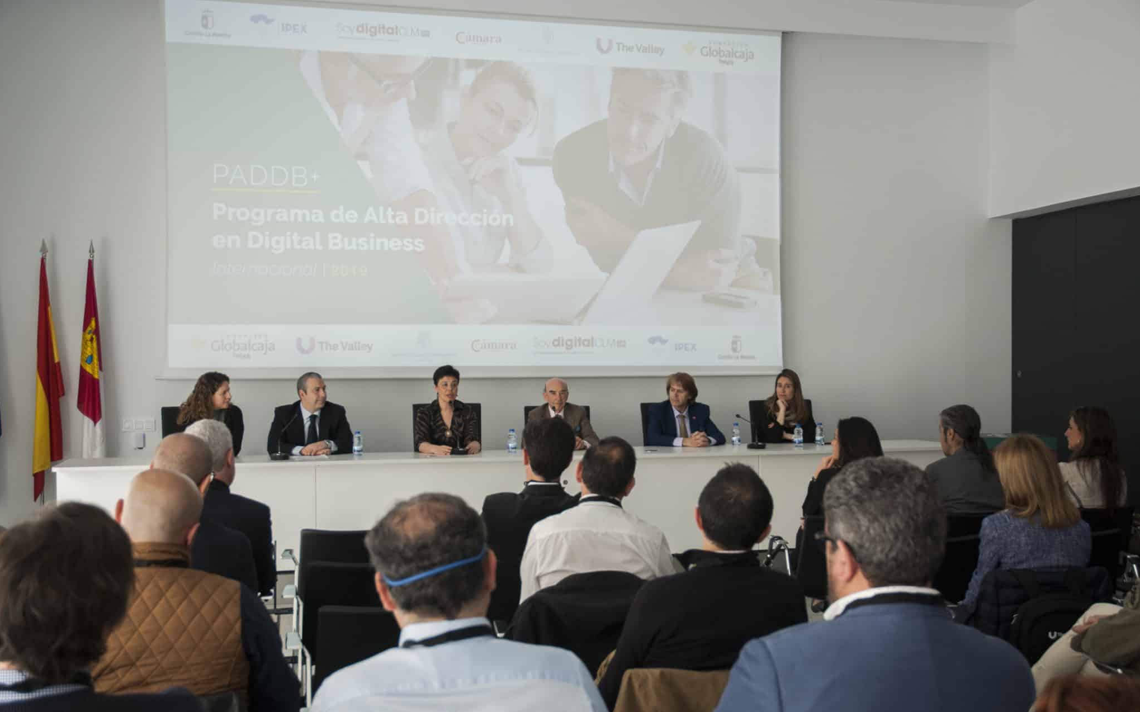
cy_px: 383
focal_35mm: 42
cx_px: 571
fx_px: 1290
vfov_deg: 30.9
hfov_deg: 47.7
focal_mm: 27
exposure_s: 1/50
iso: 200
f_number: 3.8
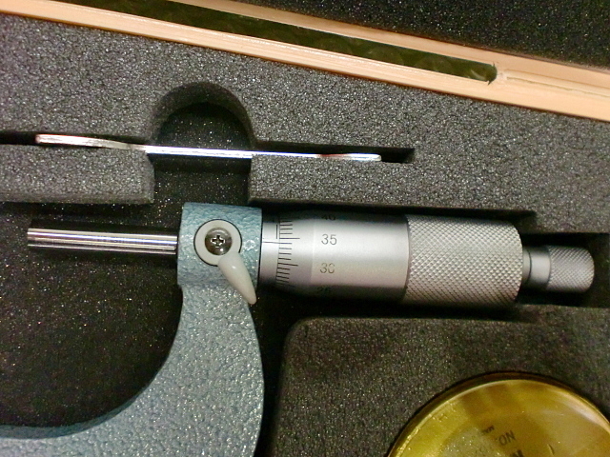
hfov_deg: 52.6
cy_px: 228
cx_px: 305
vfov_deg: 40.7
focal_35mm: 35
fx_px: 617
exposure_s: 1/60
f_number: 3.1
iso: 640
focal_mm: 6.3
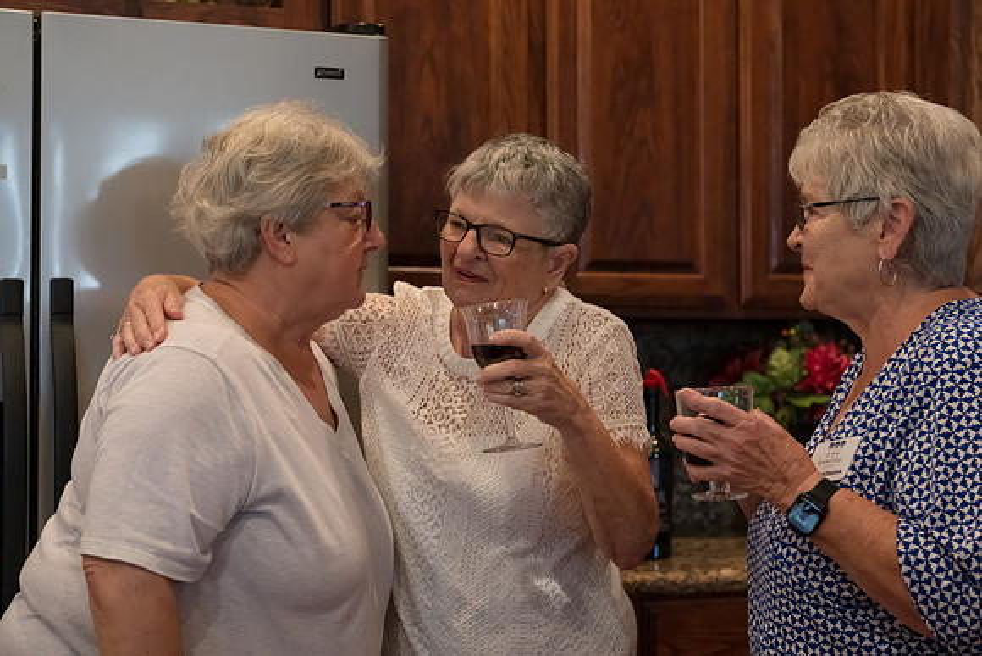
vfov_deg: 19.5
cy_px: 328
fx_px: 1910
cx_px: 491
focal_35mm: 70
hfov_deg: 28.8
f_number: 4.5
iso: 10000
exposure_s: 1/200
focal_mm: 70
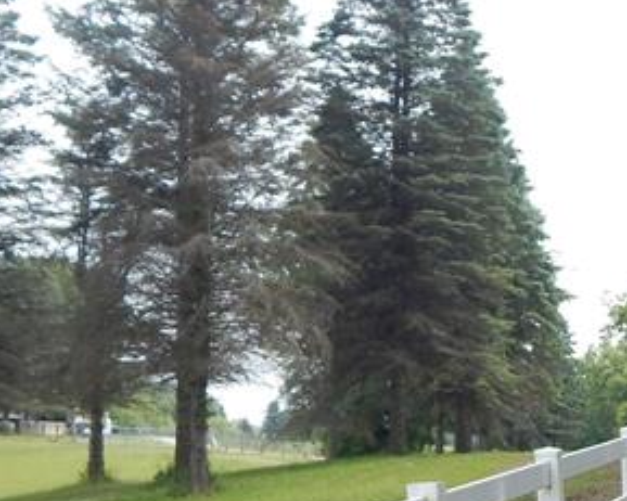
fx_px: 1410
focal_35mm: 76
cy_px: 410
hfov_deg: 23.9
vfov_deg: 19.9
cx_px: 642
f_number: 3
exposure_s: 1/640
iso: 125
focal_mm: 4
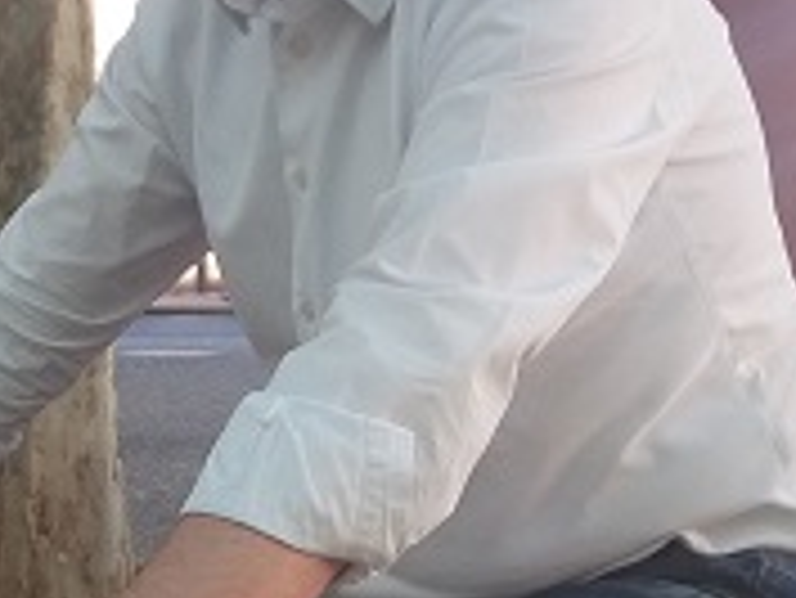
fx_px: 3014
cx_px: 103
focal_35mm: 131
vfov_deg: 11.3
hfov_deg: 14.9
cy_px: 373
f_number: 1.9
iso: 64
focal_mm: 3.7
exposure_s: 1/125
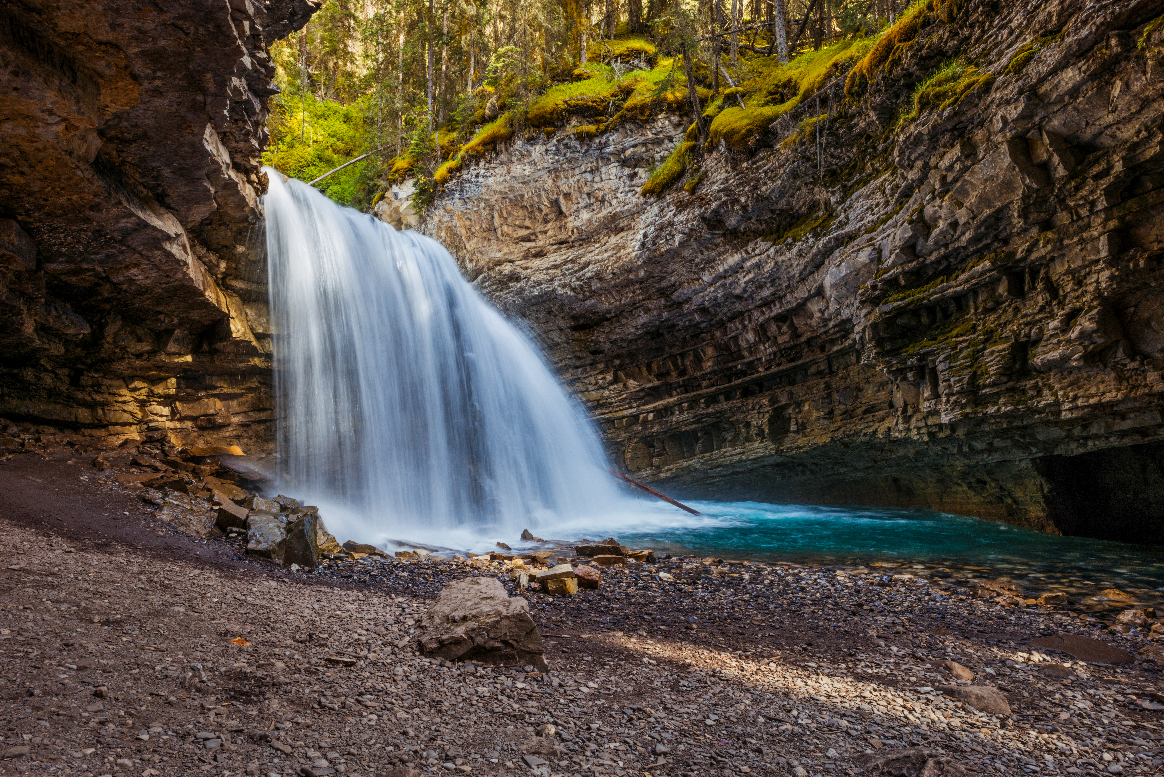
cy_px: 388
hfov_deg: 73.7
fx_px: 776
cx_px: 582
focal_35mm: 24
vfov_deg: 53.2
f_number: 22
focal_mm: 24
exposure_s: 1/5
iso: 200
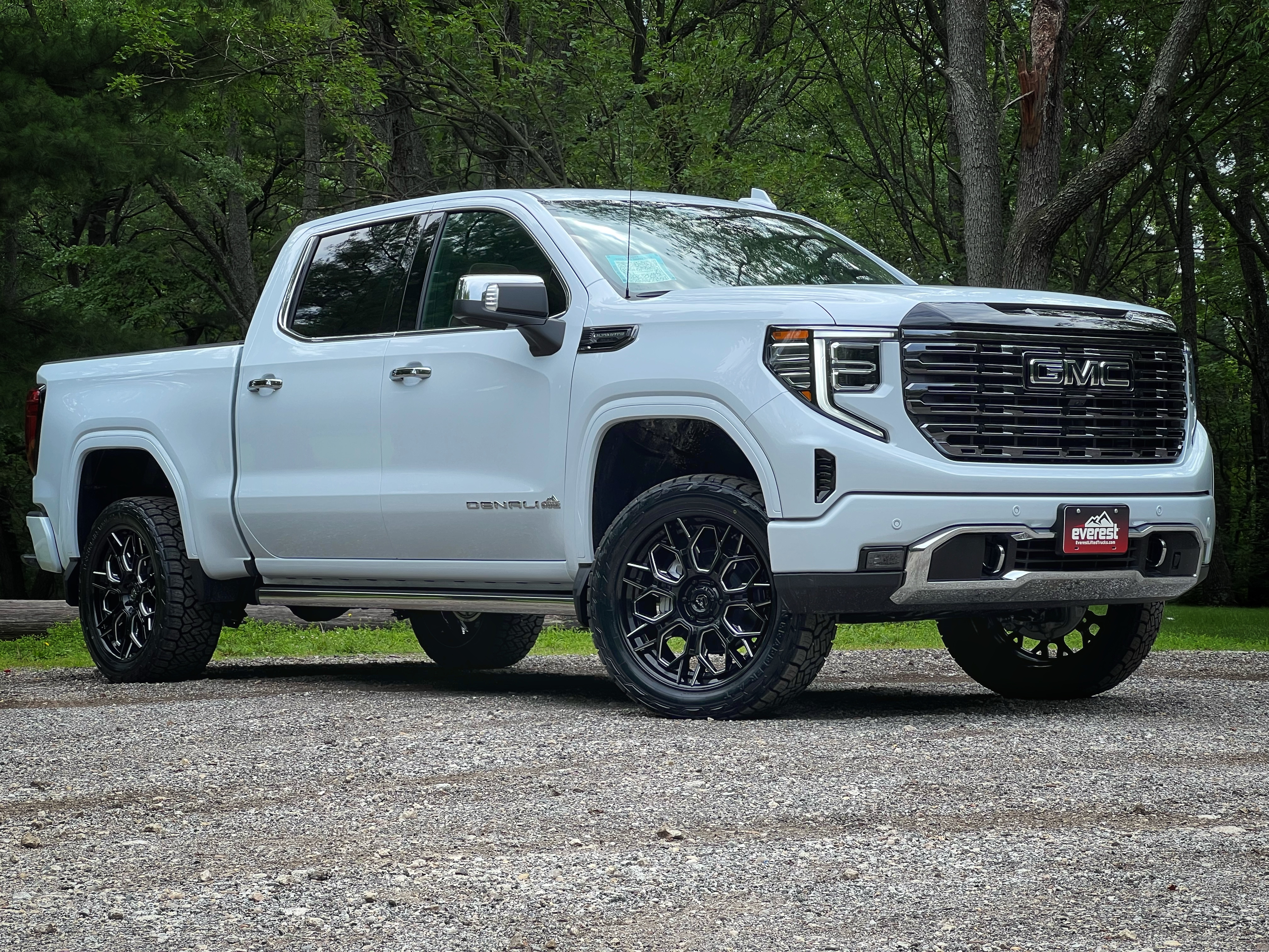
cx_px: 634
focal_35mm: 77
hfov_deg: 25.3
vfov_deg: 19.1
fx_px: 2823
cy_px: 476
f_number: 2.8
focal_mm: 9
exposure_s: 1/215
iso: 32
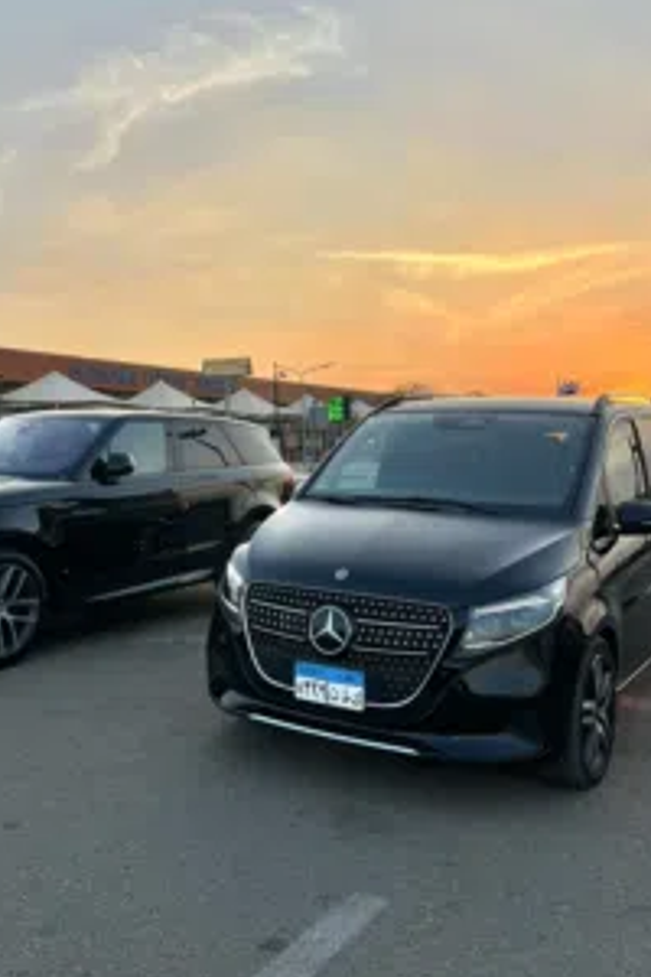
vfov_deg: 53.0
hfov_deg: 36.7
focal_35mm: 36
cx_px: 244
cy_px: 423
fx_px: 976
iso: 50
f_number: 1.5
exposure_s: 1/1311
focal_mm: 5.7
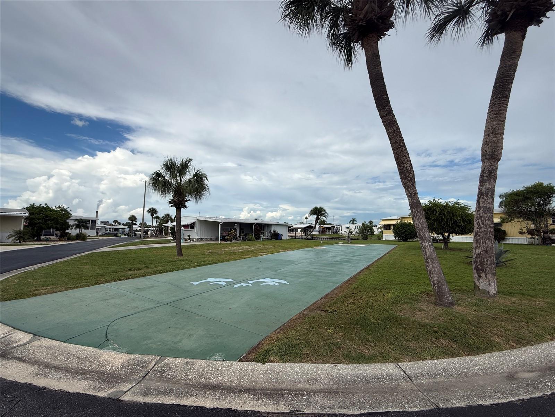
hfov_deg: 102.1
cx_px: 278
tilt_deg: +5.6
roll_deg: +0.1
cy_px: 208
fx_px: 224
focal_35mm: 14
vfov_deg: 85.7
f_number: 2.2
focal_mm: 2.22
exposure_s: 1/3289
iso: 50
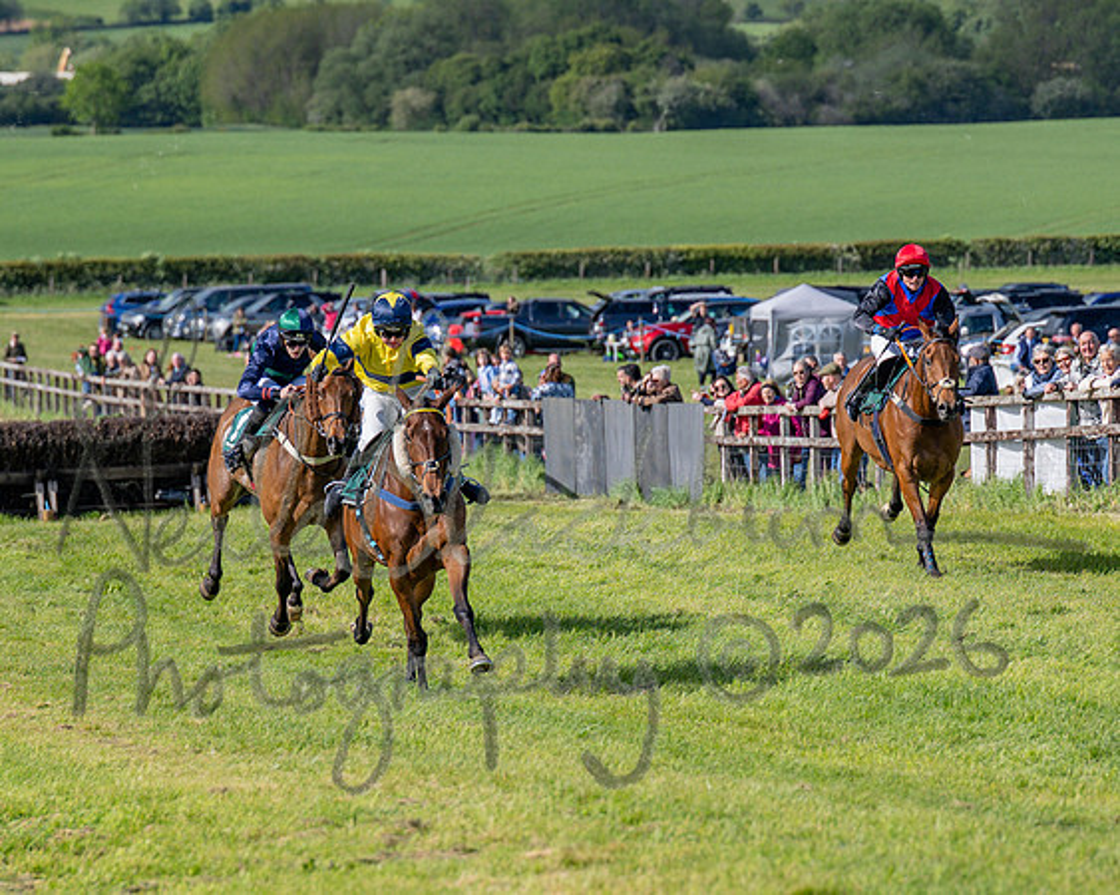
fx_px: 9008
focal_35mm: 272
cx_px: 387
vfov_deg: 5.7
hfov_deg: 7.1
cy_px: 602
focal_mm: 101
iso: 100
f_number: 2.8
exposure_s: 1/2000
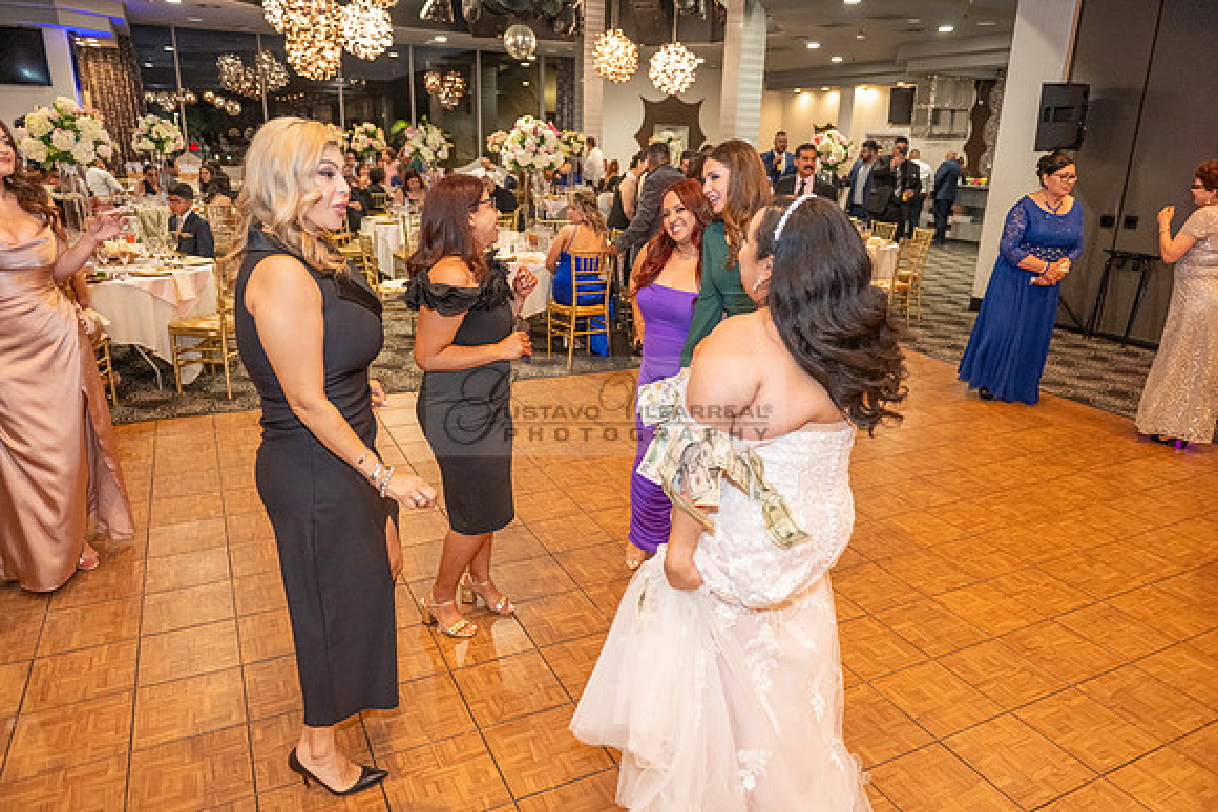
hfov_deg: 73.7
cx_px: 609
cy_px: 406
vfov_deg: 53.2
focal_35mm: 24
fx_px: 812
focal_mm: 24
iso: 2500
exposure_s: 1/200
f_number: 2.8
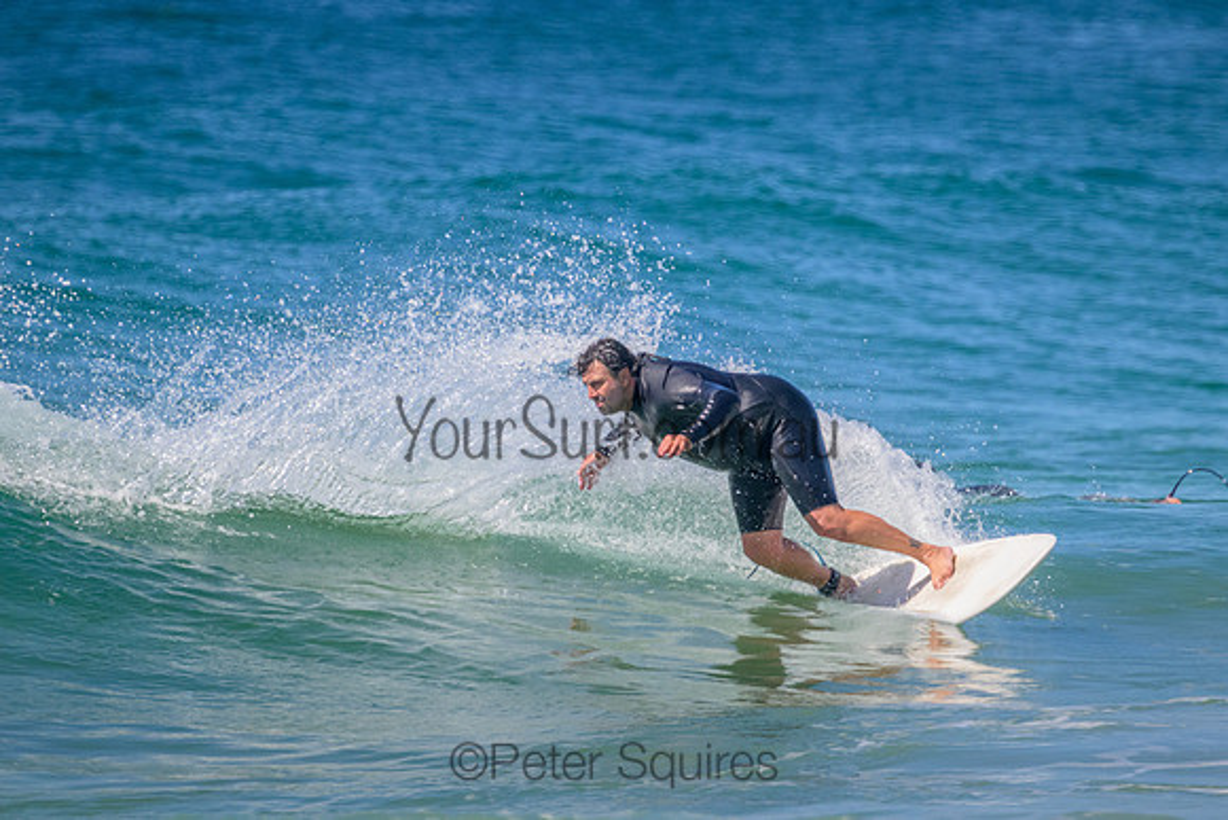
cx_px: 700
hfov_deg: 2.3
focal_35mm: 912
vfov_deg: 1.5
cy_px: 353
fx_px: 31099
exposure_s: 1/2000
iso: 2000
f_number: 11
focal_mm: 800
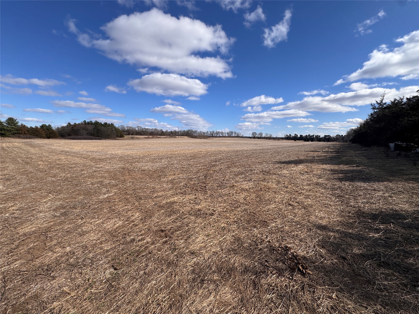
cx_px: 210
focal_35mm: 14
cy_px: 157
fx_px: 169
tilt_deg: -6.1
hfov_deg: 102.1
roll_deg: -2.2
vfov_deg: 85.7
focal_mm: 2.22
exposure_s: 1/2985
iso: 50
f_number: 2.2
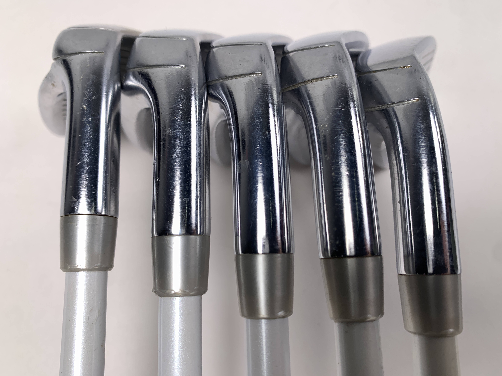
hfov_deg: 67.3
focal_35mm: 26
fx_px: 377
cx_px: 251
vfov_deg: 53.1
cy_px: 188
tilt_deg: -69.3
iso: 25
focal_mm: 4.25
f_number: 1.8
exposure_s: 1/176
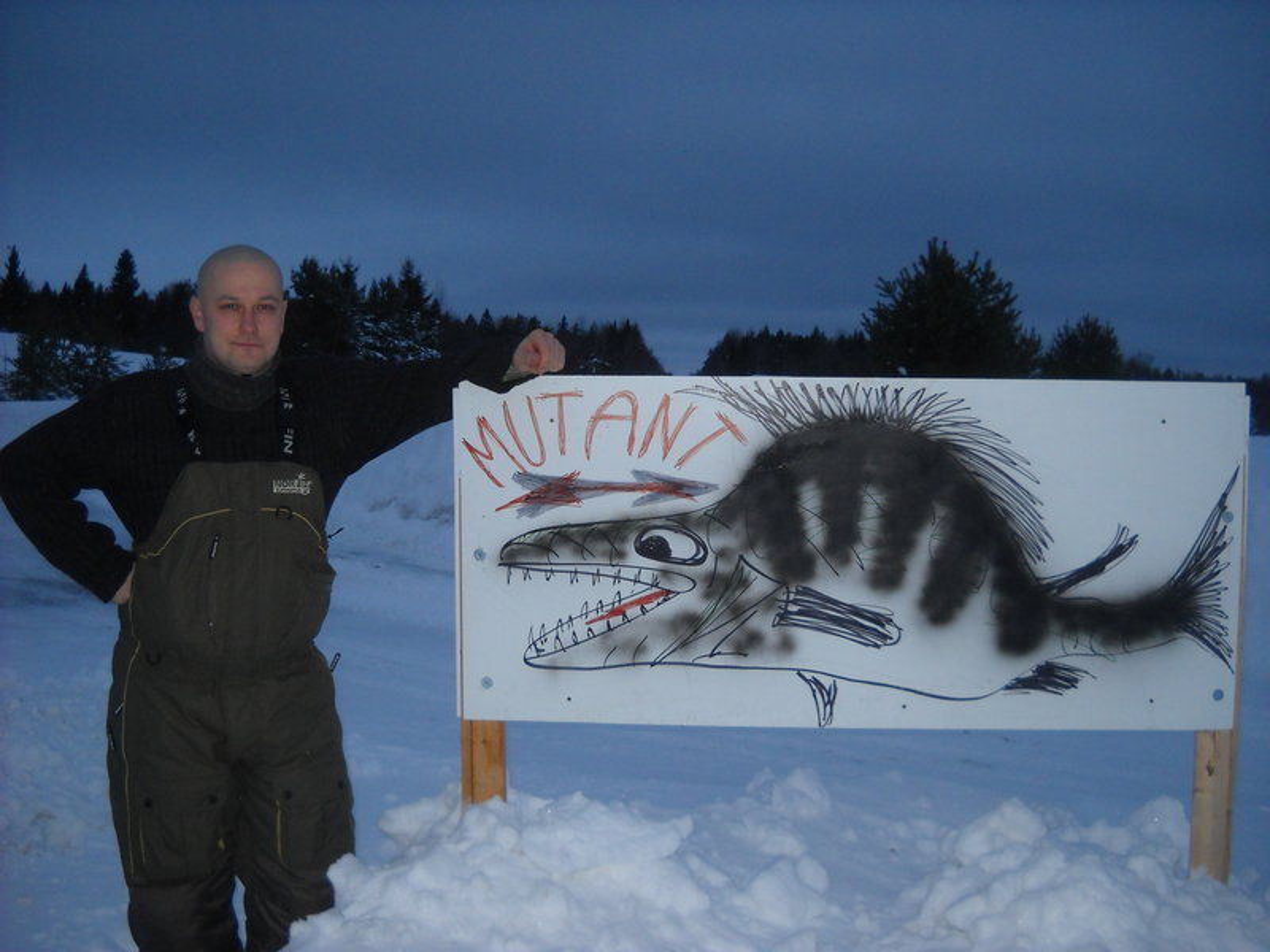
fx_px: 1504
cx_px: 635
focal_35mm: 41
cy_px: 476
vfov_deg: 35.1
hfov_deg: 45.8
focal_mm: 6.72
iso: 200
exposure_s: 1/30
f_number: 3.1
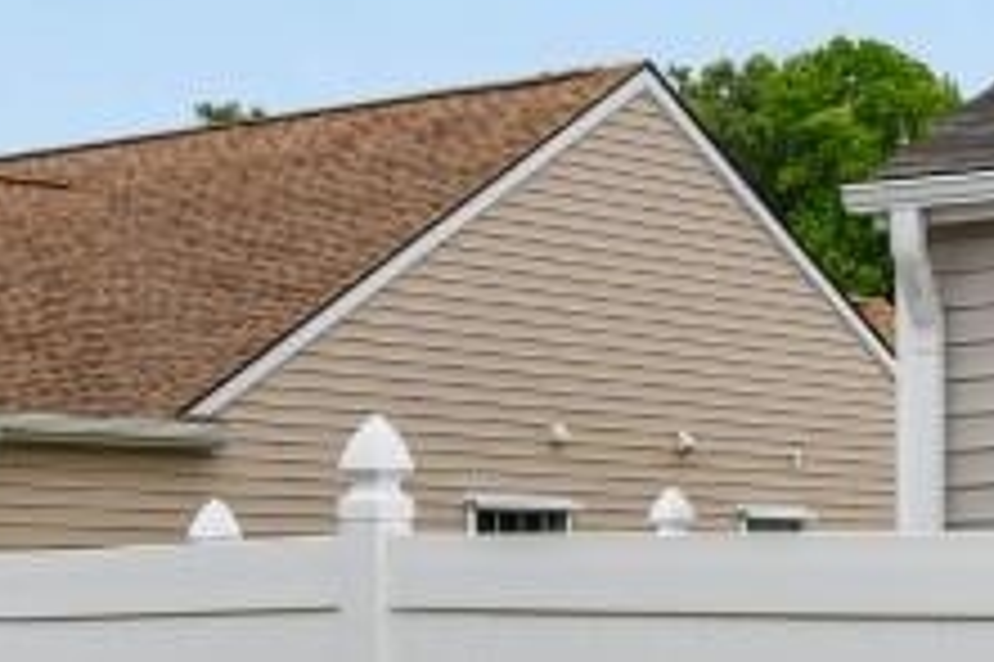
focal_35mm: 110
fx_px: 3035
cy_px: 630
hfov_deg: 18.6
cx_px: 400
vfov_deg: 12.3
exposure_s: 1/200
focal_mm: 10
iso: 100
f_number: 7.1
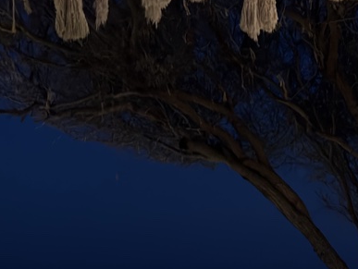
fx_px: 1128
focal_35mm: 109
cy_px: 279
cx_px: 451
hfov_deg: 17.1
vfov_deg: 13.4
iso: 640
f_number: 1.78
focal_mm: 6.76
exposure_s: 1/20
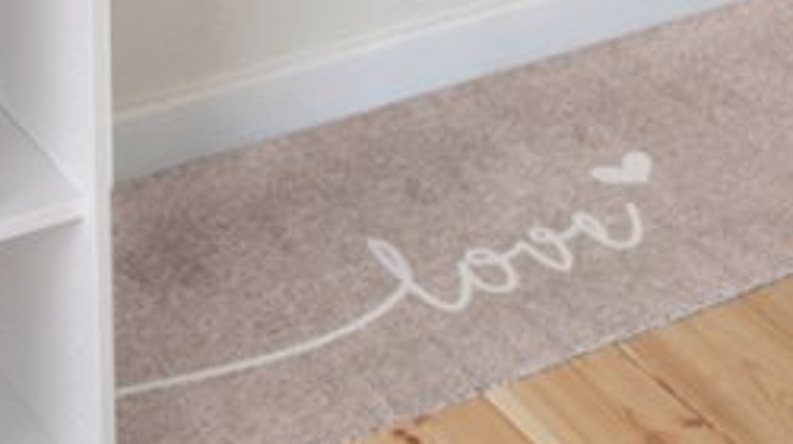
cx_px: 317
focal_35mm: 111
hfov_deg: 19.3
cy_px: -292
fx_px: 2332
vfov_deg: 10.4
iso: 400
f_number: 3.8
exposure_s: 1/60
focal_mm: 22
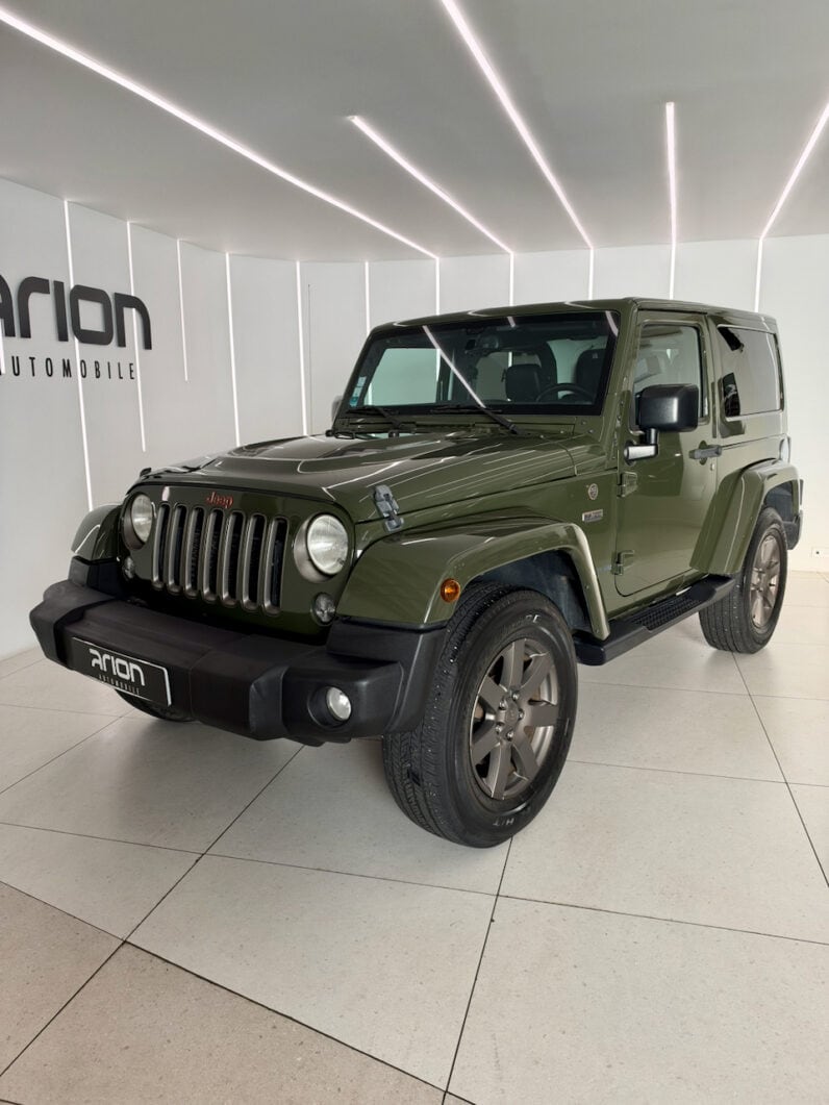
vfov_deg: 71.6
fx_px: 766
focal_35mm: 24
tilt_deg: -9.7
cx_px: 414
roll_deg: +0.7
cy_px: 552
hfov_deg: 56.8
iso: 100
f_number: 1.8
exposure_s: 1/121
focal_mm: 6.93
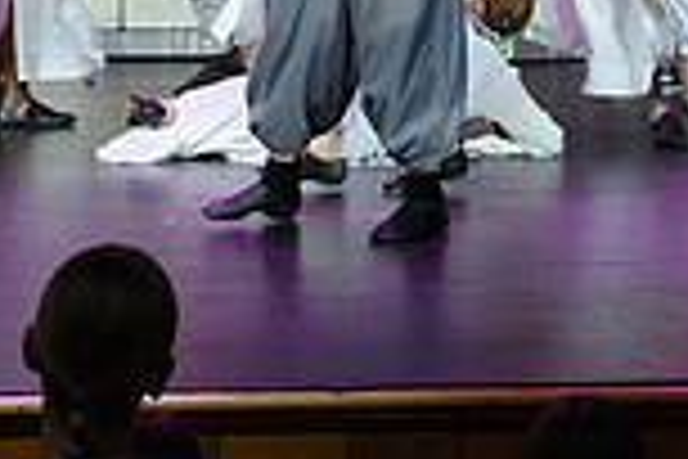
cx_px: 471
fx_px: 2656
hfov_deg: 14.7
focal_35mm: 139
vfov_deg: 9.7
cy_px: -157
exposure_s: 1/125
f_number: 3.2
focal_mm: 31
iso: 1250
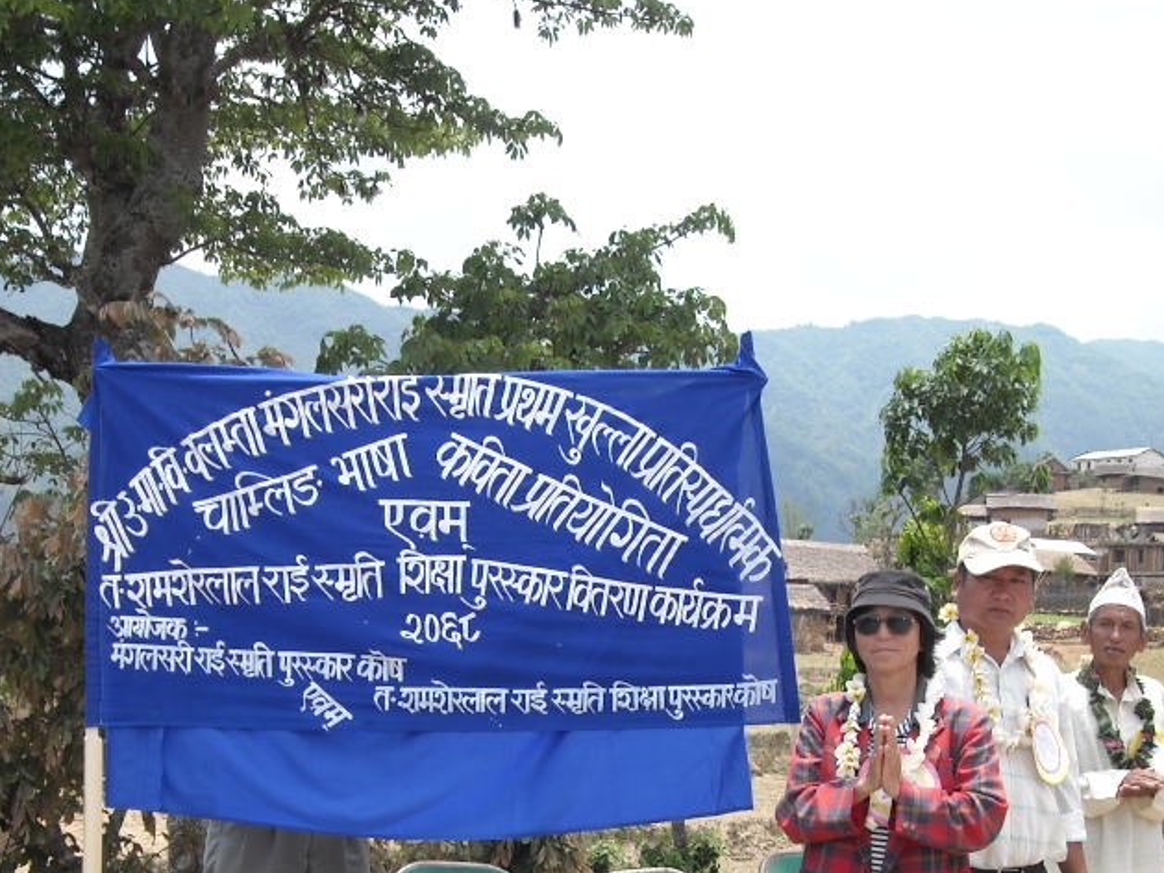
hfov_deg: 33.7
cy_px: 671
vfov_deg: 25.3
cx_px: 503
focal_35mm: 57
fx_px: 1917
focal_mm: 5.7
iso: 64
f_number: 5.6
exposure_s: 1/154
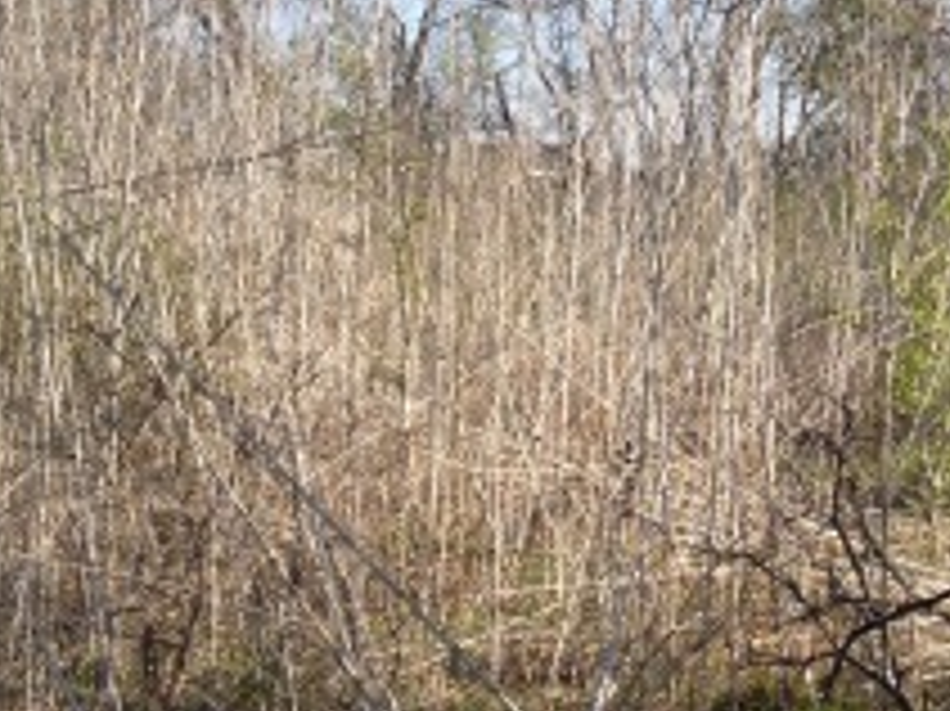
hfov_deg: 17.5
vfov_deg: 13.9
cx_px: 1202
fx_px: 2907
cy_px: 356
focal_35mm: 106
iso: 50
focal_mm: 4.28
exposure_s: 1/908
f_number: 2.4
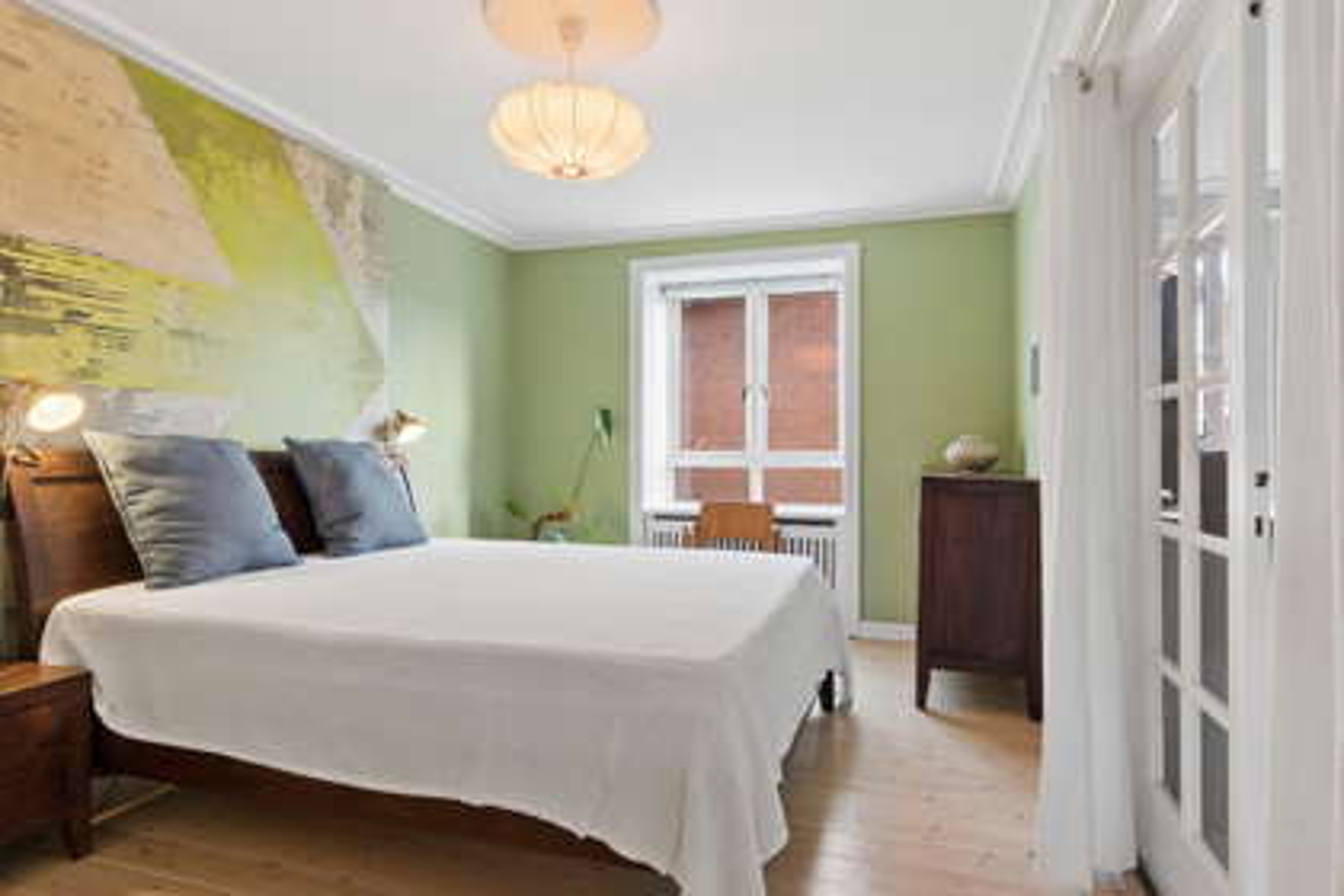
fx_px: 728
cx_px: 672
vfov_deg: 63.2
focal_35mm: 20
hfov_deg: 85.4
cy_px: 448
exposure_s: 1/8
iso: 200
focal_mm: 13
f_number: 9
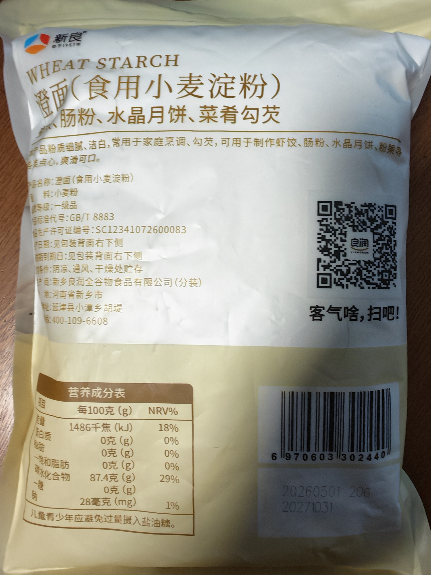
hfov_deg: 58.9
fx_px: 382
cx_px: 216
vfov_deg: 73.9
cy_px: 288
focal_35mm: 23
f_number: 2
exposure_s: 1/50
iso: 160
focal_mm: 1.82
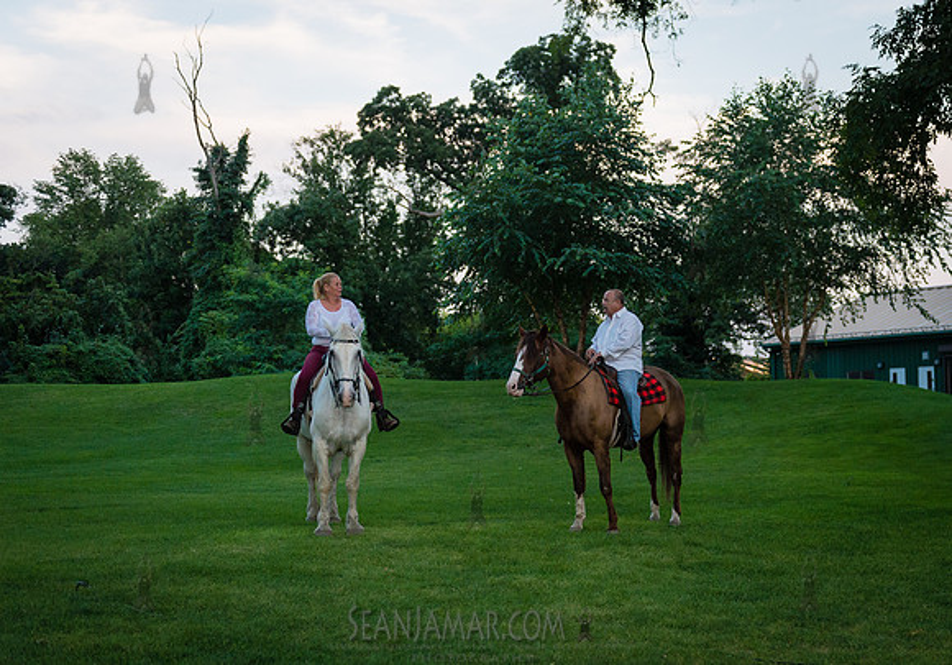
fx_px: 1409
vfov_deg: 26.5
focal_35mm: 53
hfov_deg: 37.2
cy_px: 395
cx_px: 571
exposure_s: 1/640
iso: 1600
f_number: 2.8
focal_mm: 40
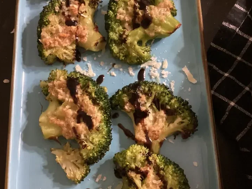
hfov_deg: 55.3
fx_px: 240
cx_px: 130
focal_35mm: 33
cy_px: 91
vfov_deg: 43.0
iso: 640
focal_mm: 3.3
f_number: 2.4
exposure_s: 1/24
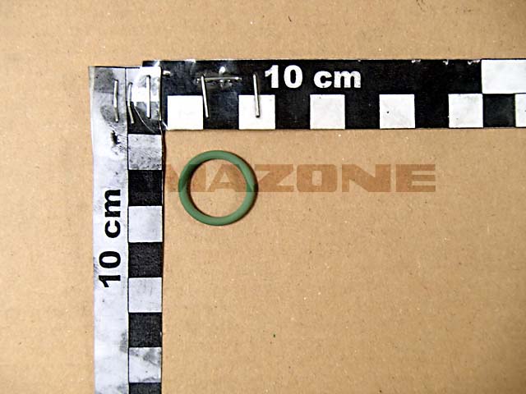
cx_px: 263
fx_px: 790
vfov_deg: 28.0
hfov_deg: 36.8
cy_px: 197
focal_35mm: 52
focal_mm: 9.39
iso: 400
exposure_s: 1/50
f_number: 5
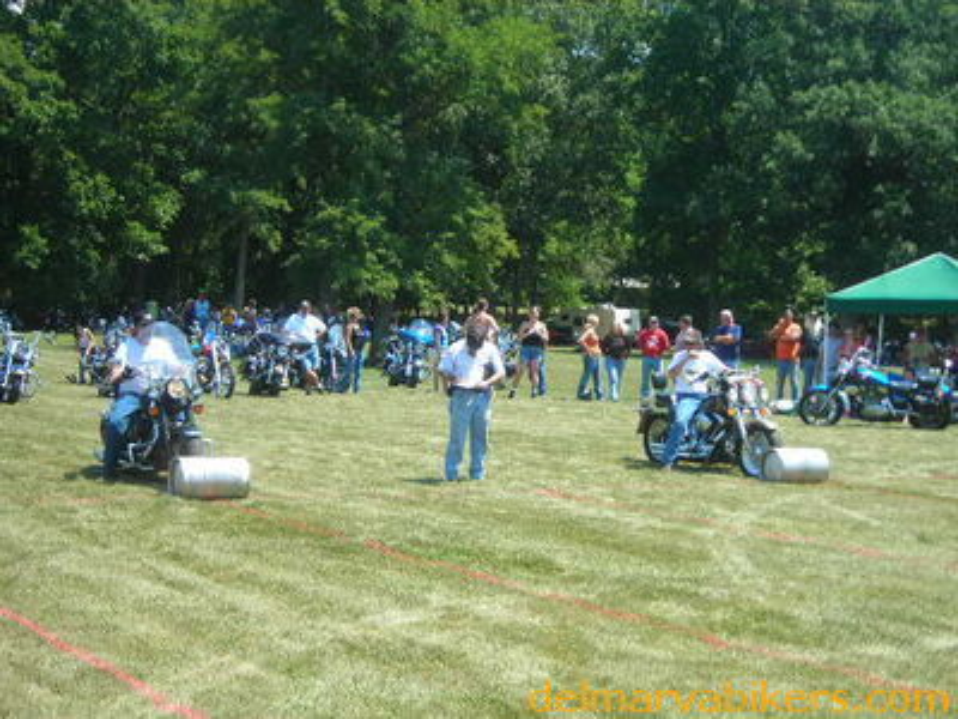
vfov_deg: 22.6
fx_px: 1799
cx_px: 479
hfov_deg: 29.8
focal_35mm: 65
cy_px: 360
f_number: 3.9
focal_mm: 10.8
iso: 50
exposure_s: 1/175
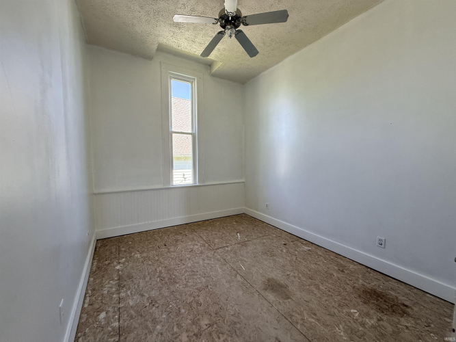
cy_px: 171
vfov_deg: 85.7
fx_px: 184
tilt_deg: -3.0
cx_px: 228
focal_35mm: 14
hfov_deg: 102.1
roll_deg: -2.2
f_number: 2.2
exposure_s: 1/99
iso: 160
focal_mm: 2.22
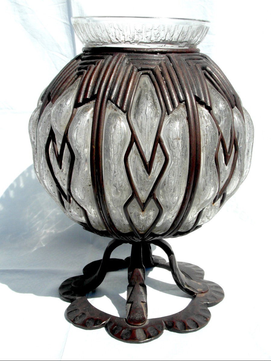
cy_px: 180
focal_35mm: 41
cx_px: 136
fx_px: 428
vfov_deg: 45.8
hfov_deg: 35.1
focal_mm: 6.8
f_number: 5.8
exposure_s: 1/500
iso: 80
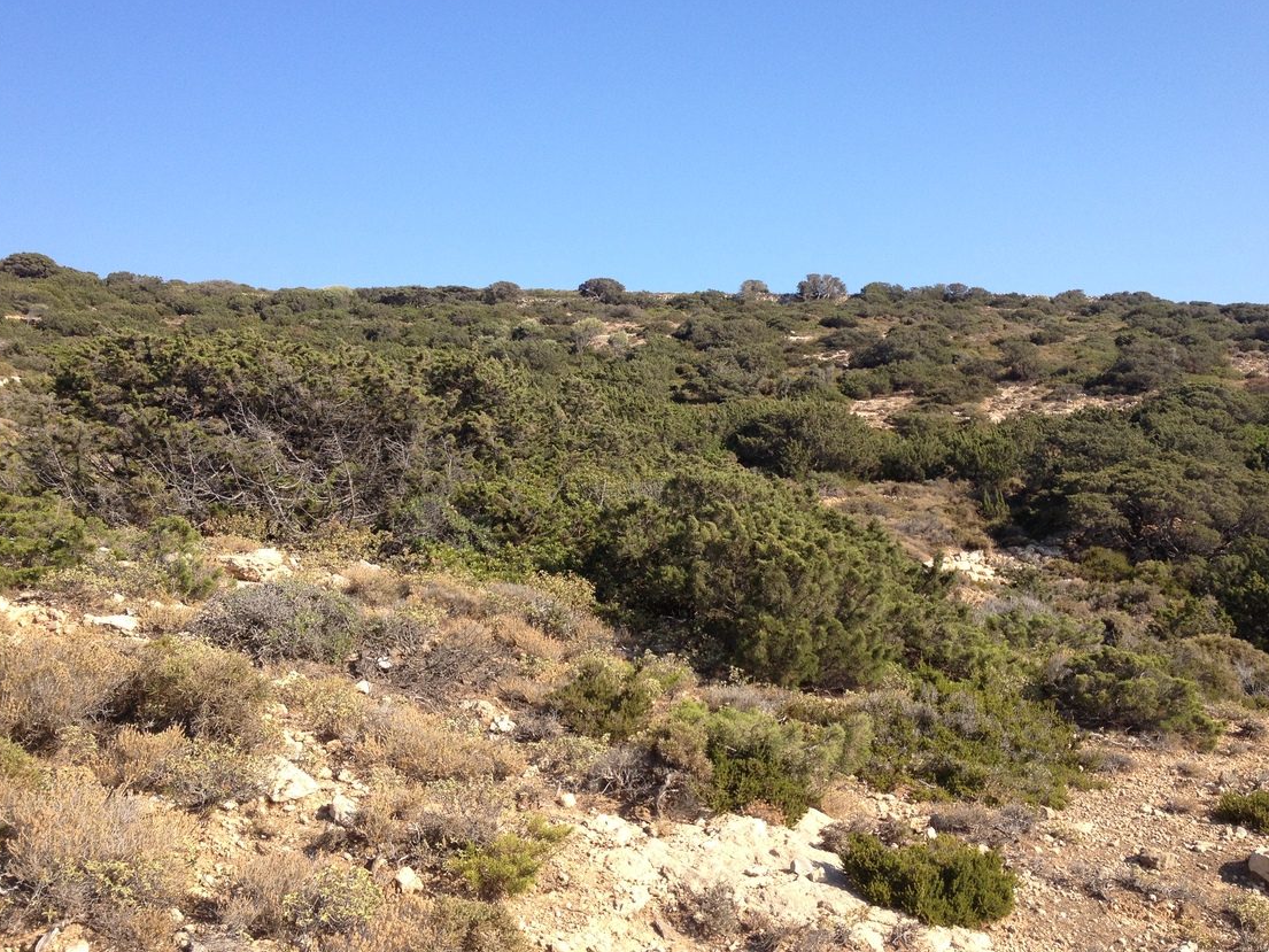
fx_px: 1393
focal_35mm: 38
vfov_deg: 37.7
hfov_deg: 48.9
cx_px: 672
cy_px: 458
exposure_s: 1/920
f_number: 2.4
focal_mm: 4.28
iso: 50
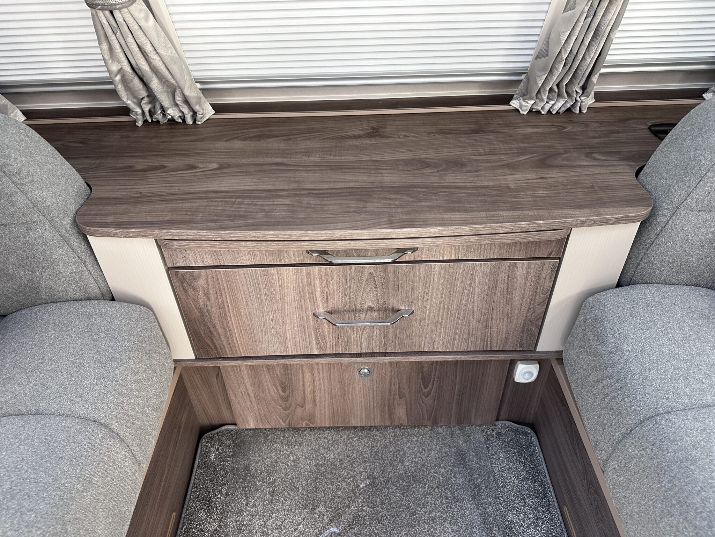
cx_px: 358
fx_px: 496
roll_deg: -0.2
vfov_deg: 56.8
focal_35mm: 24
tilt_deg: -39.0
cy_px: 268
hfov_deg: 71.6
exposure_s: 1/121
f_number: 1.78
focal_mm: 6.86
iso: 200
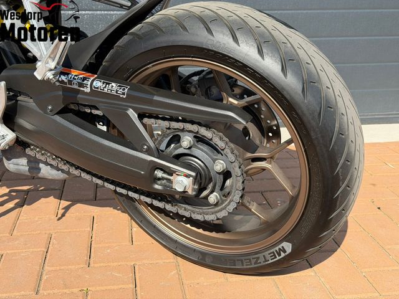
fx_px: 553
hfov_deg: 39.7
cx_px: 200
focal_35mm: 48
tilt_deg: -12.7
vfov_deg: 30.3
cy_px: 150
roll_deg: -0.2
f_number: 1.78
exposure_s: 1/1931
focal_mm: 6.76
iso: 80
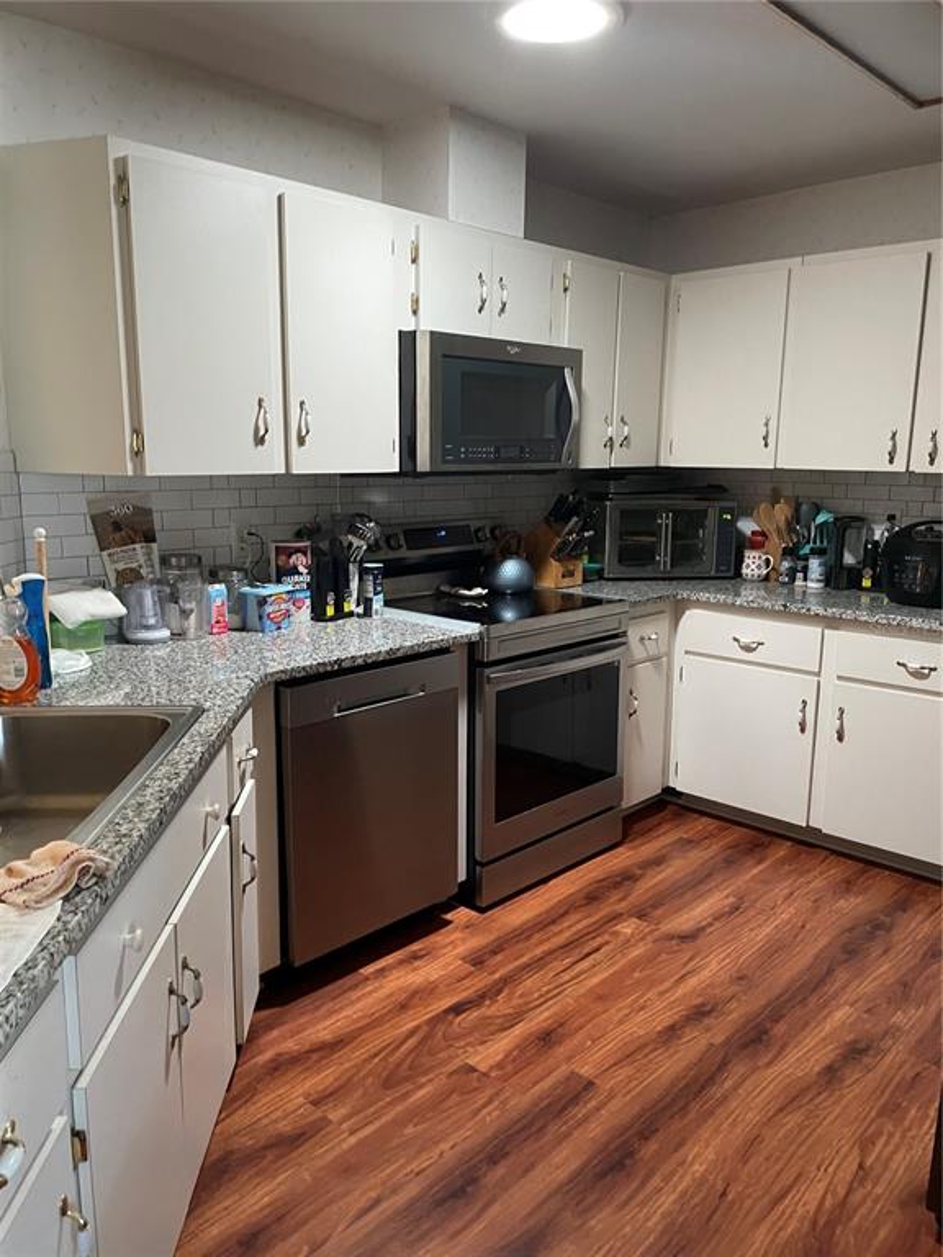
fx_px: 944
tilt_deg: -13.1
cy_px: 628
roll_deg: -0.3
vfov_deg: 67.3
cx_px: 472
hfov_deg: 53.1
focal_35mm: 26
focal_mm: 4.2
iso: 320
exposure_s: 1/40
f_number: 1.6
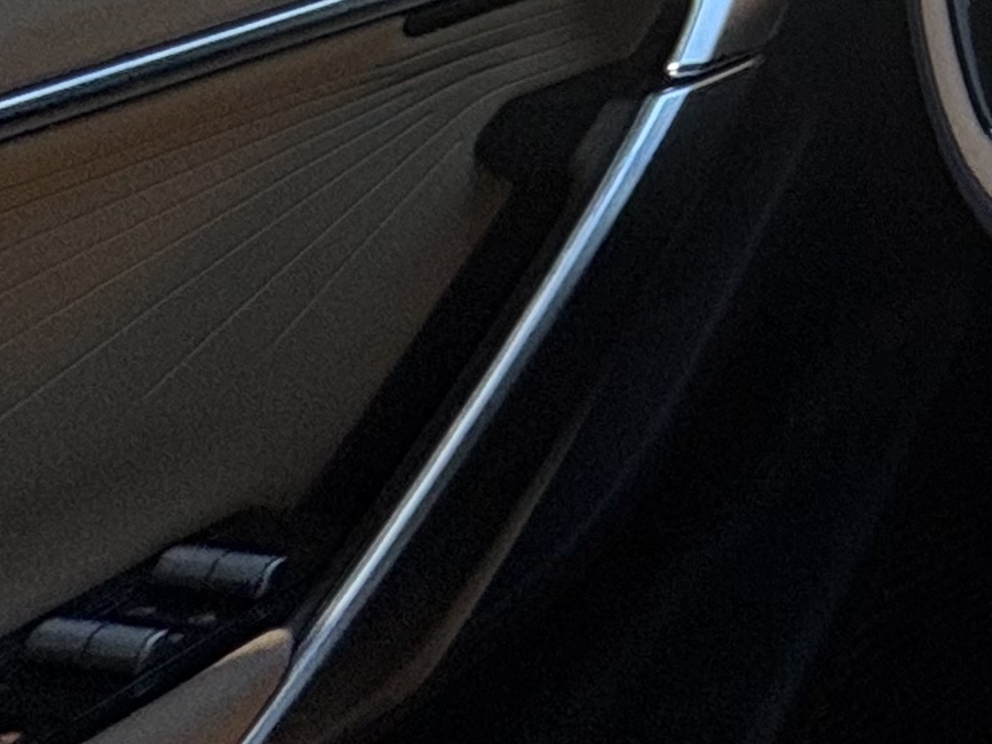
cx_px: 2454
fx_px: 2178
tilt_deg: +2.6
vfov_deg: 13.9
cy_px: -1015
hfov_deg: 14.5
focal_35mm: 76
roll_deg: -0.5
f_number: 2.2
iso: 40
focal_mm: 2.22
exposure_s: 1/343
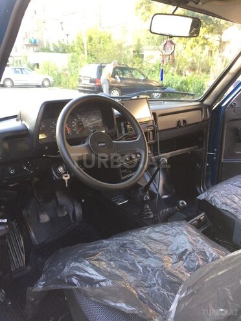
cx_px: 120
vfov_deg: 61.7
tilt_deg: -21.8
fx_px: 269
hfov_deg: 48.2
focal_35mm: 29
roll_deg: +1.9
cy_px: 160
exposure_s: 1/33
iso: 50
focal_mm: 4.15
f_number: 2.2
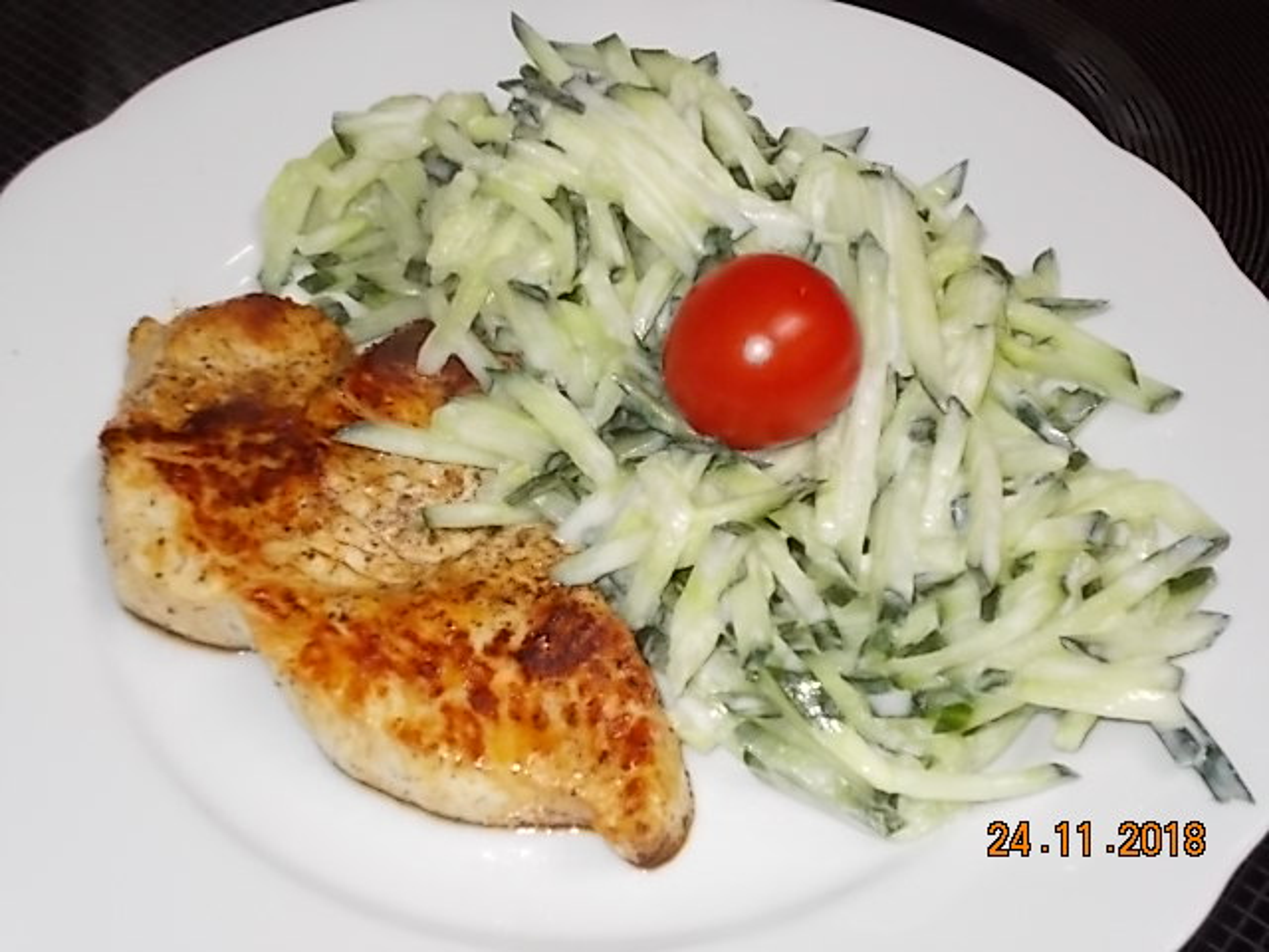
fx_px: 2126
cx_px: 634
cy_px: 476
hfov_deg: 33.2
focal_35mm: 58
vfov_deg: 25.2
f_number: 4.9
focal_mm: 10.3
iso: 200
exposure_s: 1/30
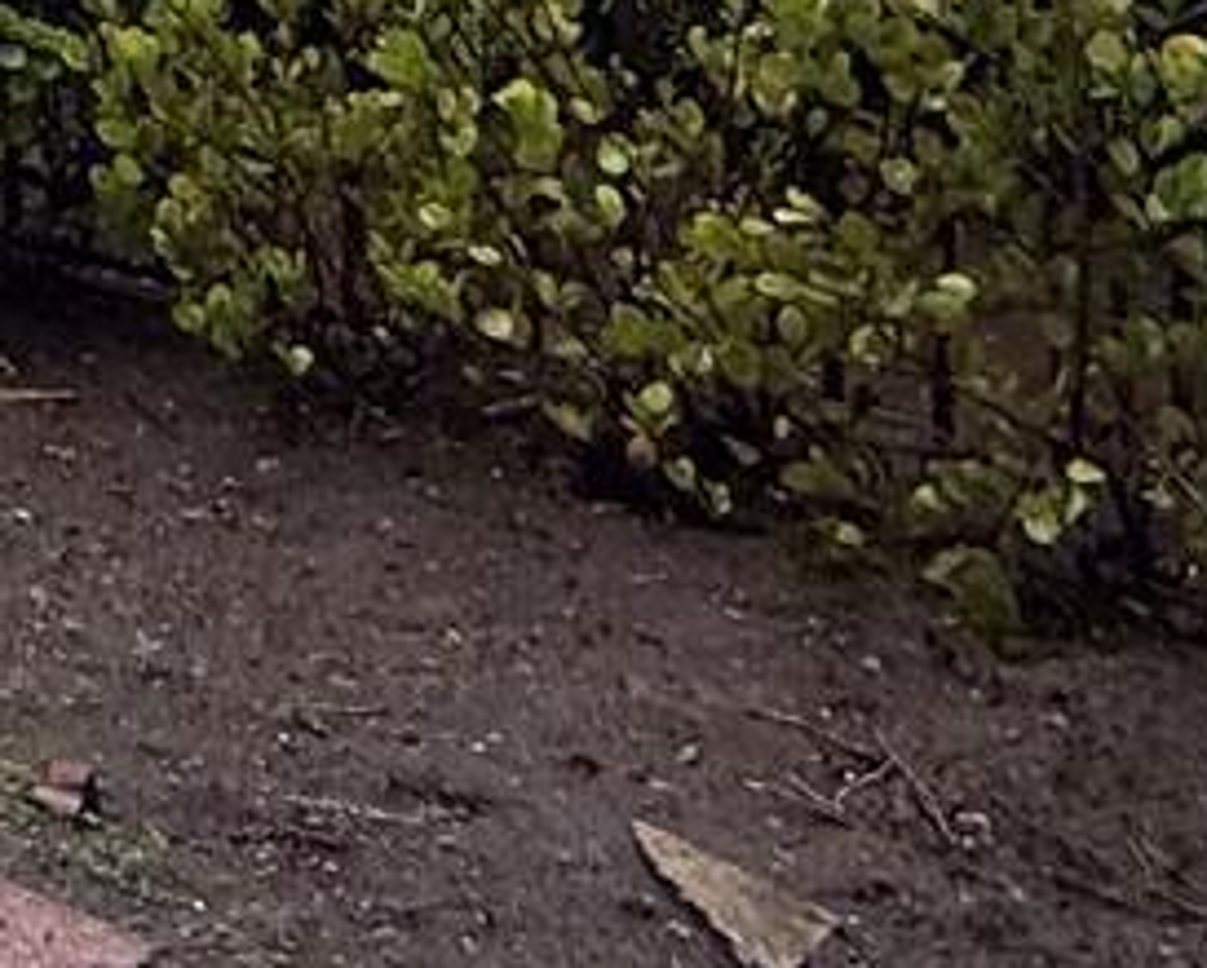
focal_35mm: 80
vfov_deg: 16.5
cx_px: -1136
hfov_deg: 17.7
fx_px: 2861
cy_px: -690
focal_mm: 2.22
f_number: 2.2
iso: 100
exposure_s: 1/121
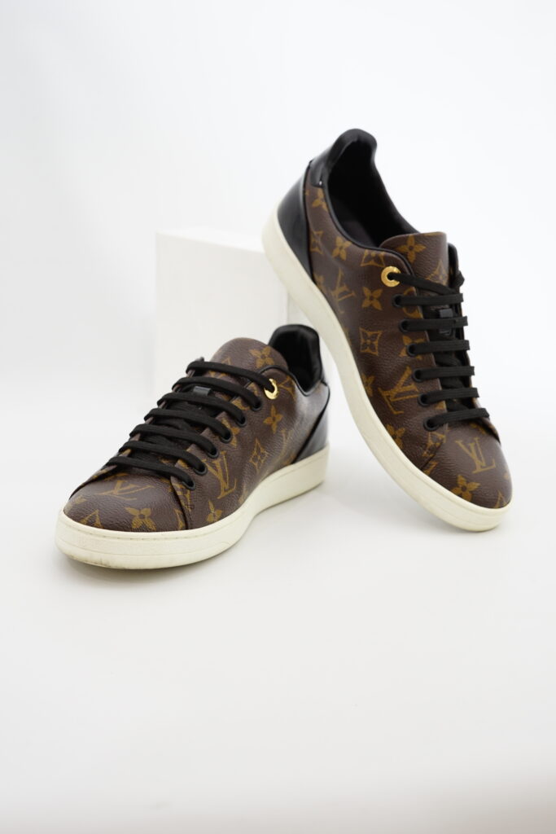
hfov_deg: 27.0
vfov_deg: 39.6
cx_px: 278
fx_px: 1158
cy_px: 417
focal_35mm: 50
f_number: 6.3
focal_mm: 50
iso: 640
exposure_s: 1/13
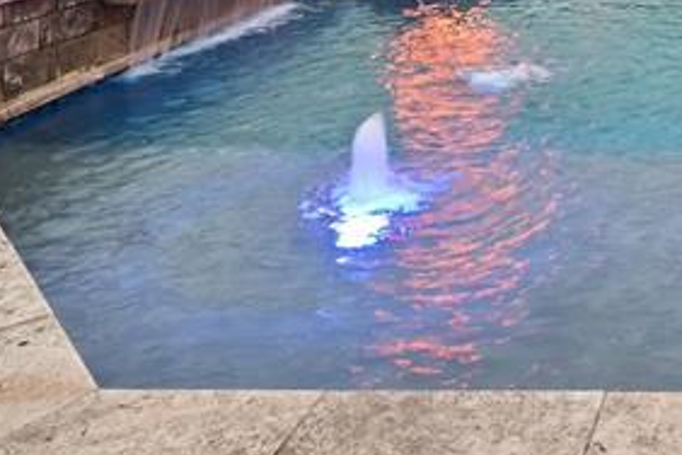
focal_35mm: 58
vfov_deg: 20.0
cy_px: -242
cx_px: 801
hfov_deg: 29.9
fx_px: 1099
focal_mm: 16
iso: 400
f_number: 8
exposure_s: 1/6
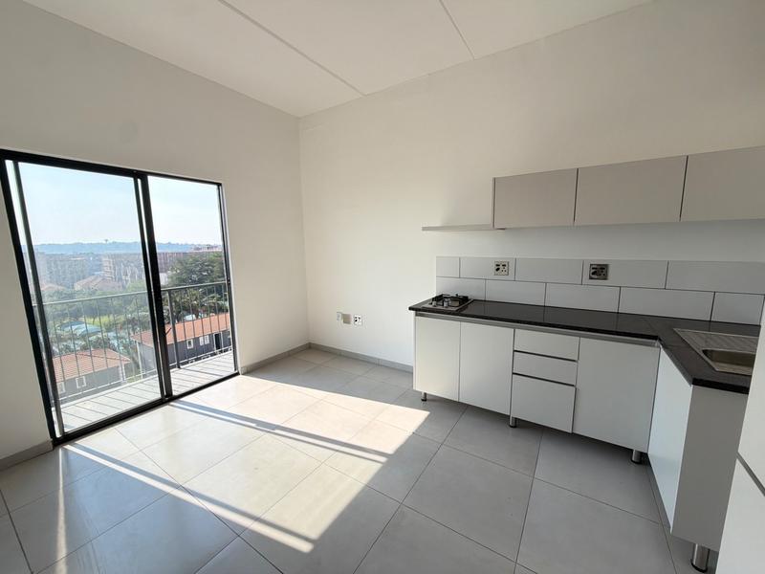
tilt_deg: -7.9
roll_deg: +0.9
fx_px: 309
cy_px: 287
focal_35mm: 14
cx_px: 382
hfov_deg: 102.1
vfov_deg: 85.7
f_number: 2.2
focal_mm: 2.22
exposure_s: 1/527
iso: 40
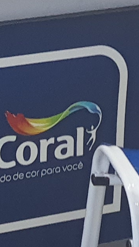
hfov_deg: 5.9
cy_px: -209
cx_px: -263
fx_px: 1259
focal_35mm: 192
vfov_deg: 10.5
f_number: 1.8
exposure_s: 1/40
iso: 200
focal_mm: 5.23
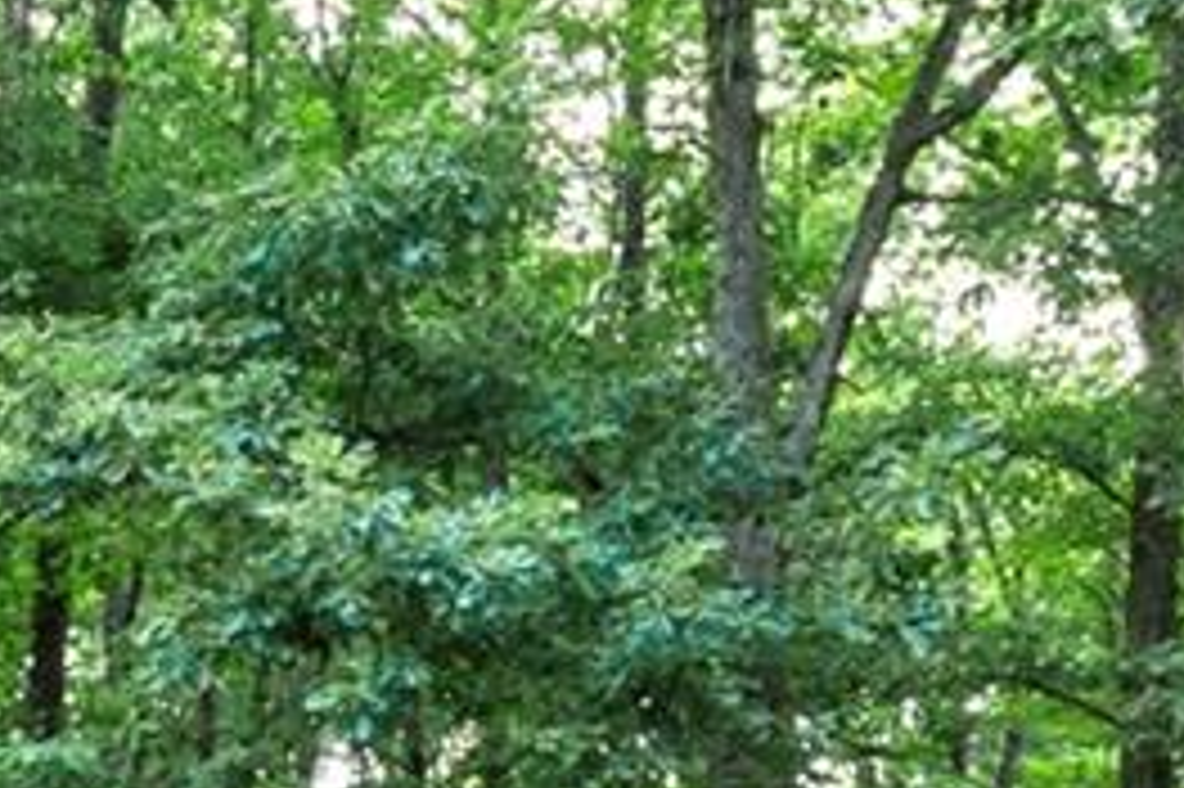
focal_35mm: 109
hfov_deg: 16.6
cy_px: 1182
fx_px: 3583
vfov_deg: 12.0
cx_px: -738
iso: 125
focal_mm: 14
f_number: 9
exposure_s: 1/5
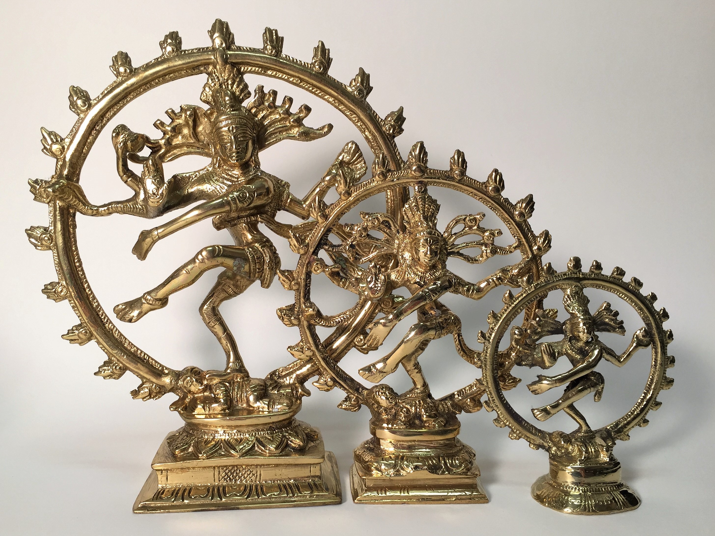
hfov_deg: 61.7
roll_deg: -1.1
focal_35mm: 29
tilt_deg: -5.8
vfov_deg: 48.2
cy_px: 268
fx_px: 599
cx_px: 358
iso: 40
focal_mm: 4.15
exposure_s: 1/100
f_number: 2.2
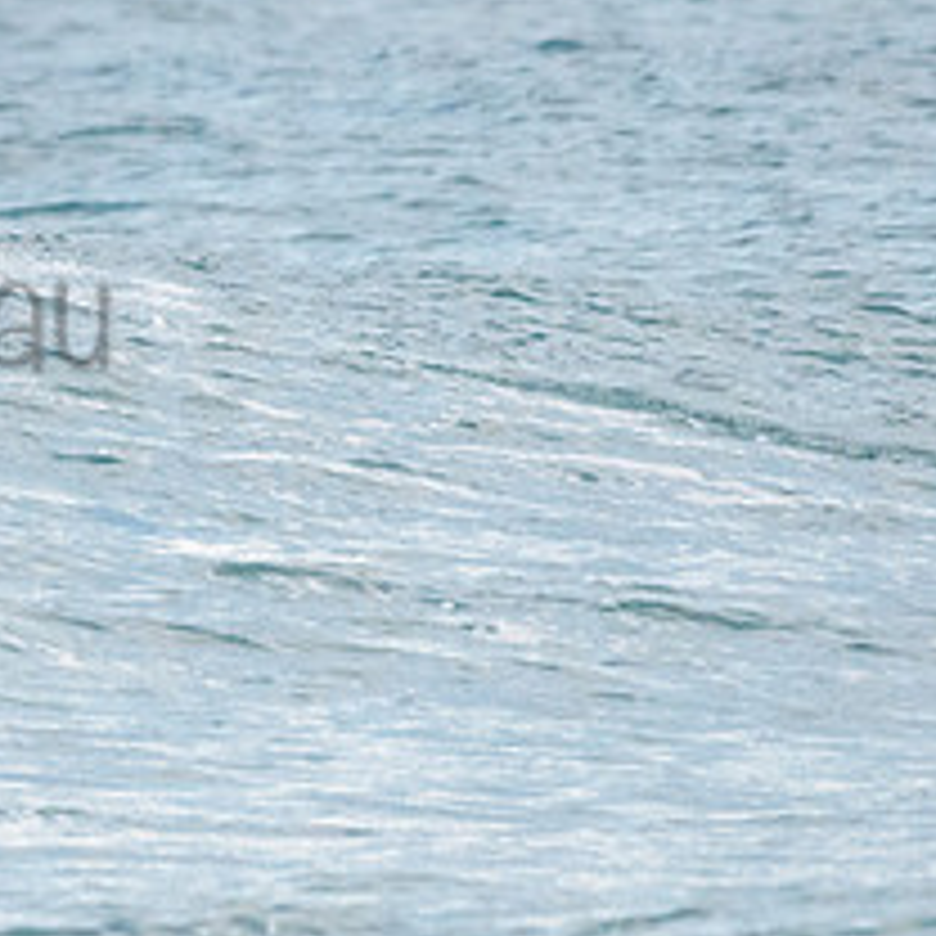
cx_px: -388
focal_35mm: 1306
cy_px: 247
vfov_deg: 1.3
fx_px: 39953
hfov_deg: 1.3
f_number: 5.6
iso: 2500
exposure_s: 1/2000
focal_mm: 450
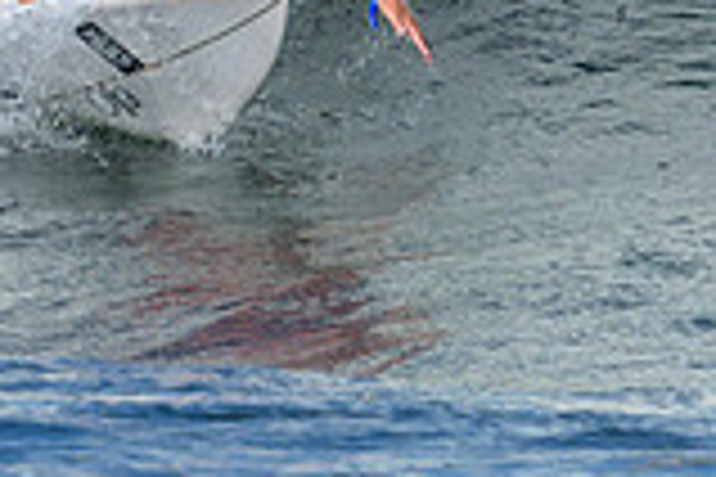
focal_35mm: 4006
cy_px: -265
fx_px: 79669
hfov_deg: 0.5
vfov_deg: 0.3
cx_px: 331
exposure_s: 1/3200
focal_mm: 800
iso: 200
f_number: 6.3
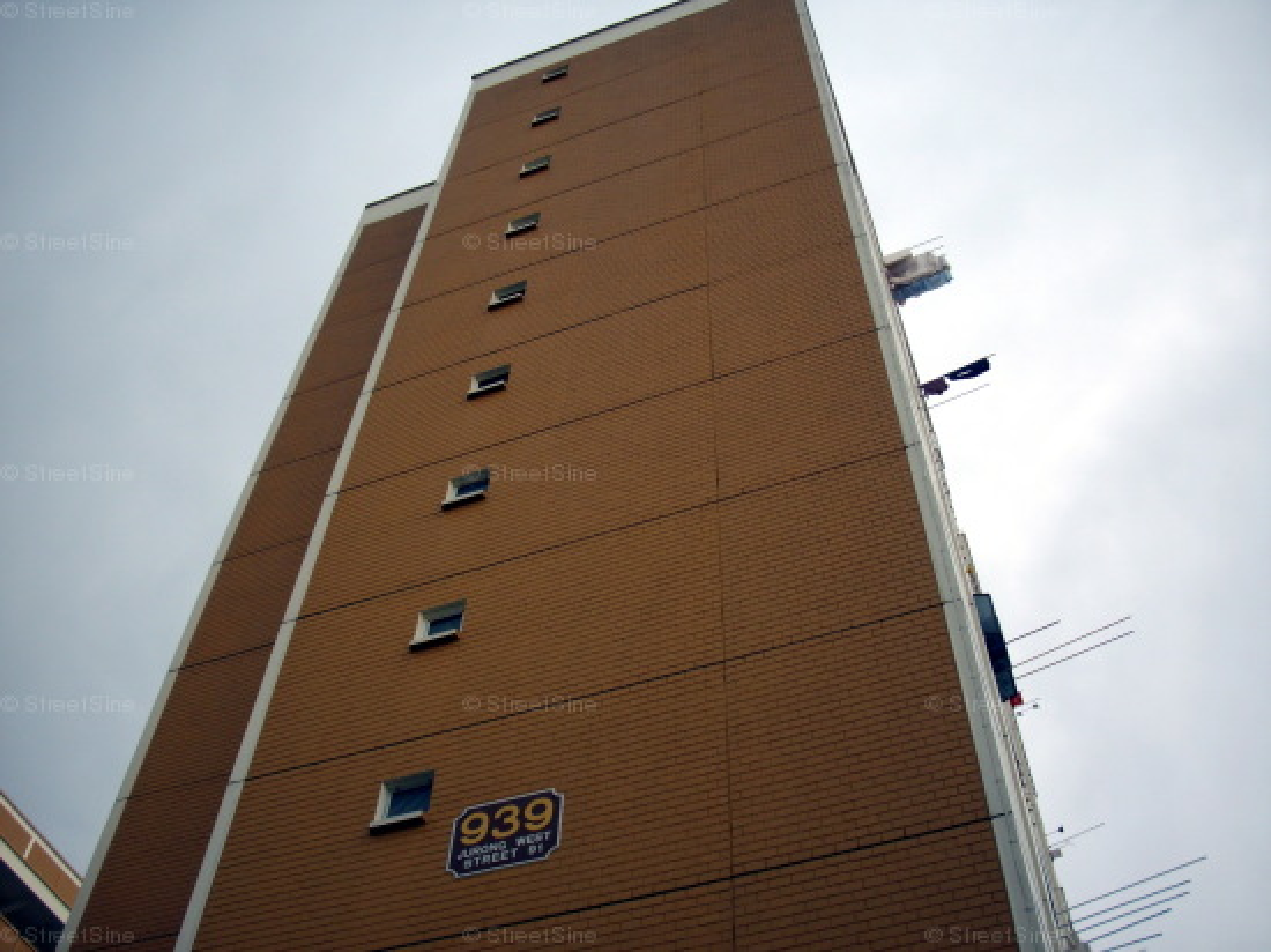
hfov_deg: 50.2
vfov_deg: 38.6
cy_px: 476
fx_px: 1358
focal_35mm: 37
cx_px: 636
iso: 80
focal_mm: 6.2
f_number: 2.8
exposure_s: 1/160
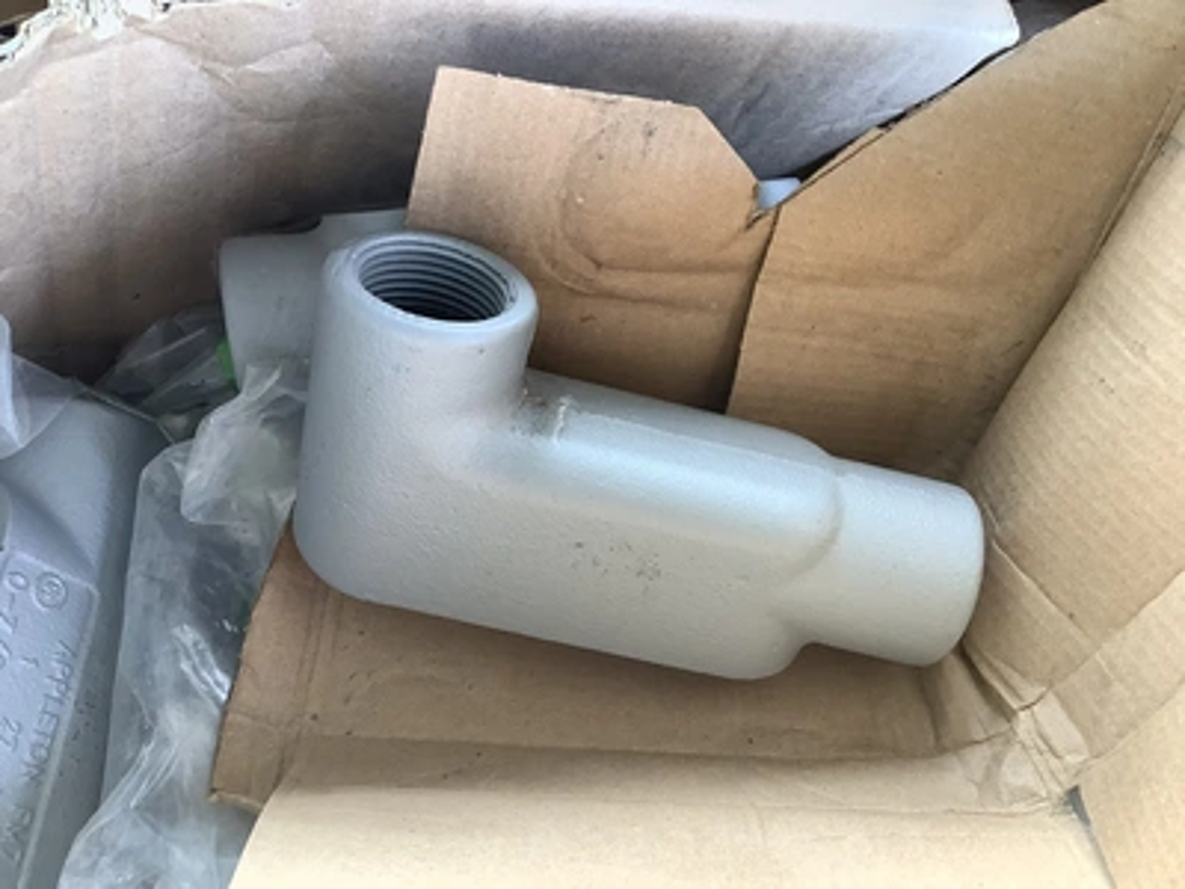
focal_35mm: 31
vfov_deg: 45.4
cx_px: 592
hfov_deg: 58.4
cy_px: 444
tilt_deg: -72.8
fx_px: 1061
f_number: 2.4
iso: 80
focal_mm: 3.3
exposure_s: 1/50
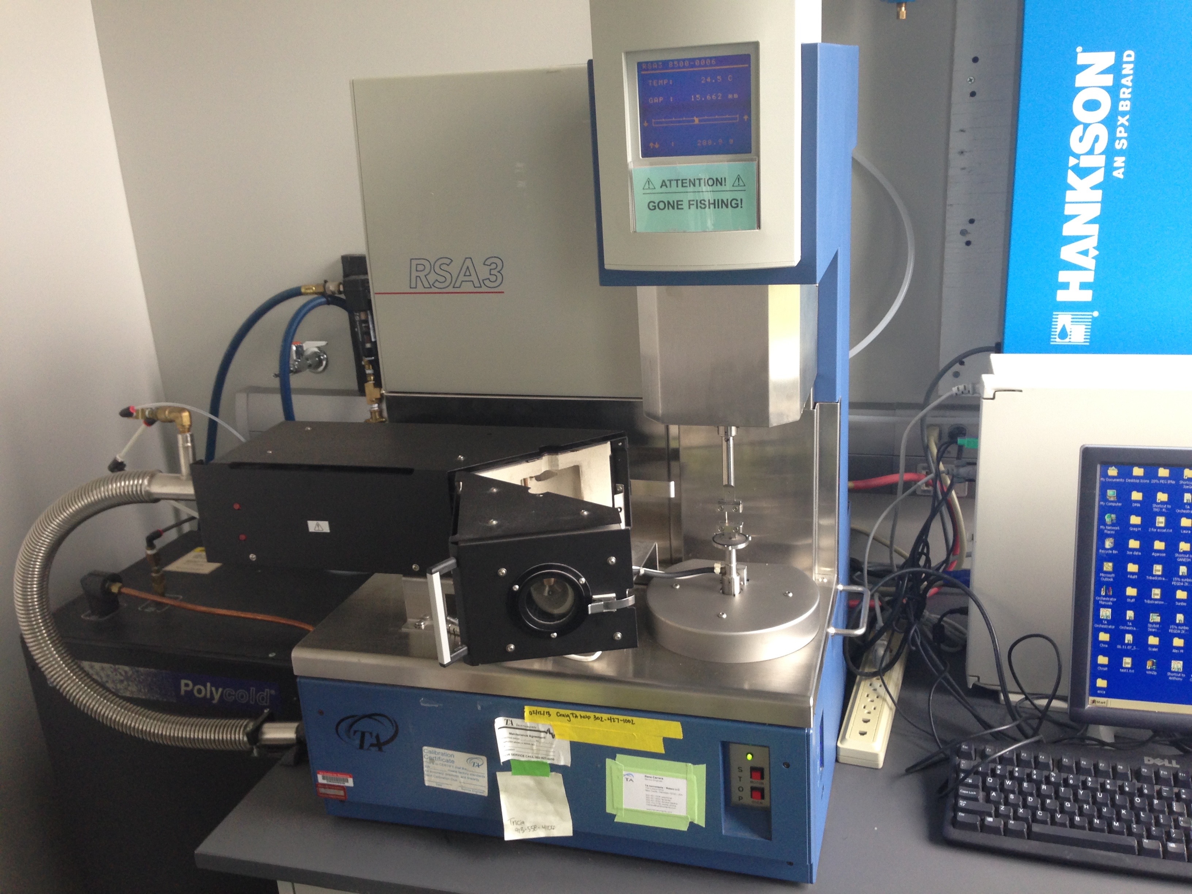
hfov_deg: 55.4
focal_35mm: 33
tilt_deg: -20.9
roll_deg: +5.0
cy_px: 447
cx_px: 596
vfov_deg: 42.9
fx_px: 1136
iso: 80
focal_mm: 4.12
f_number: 2.4
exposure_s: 1/20
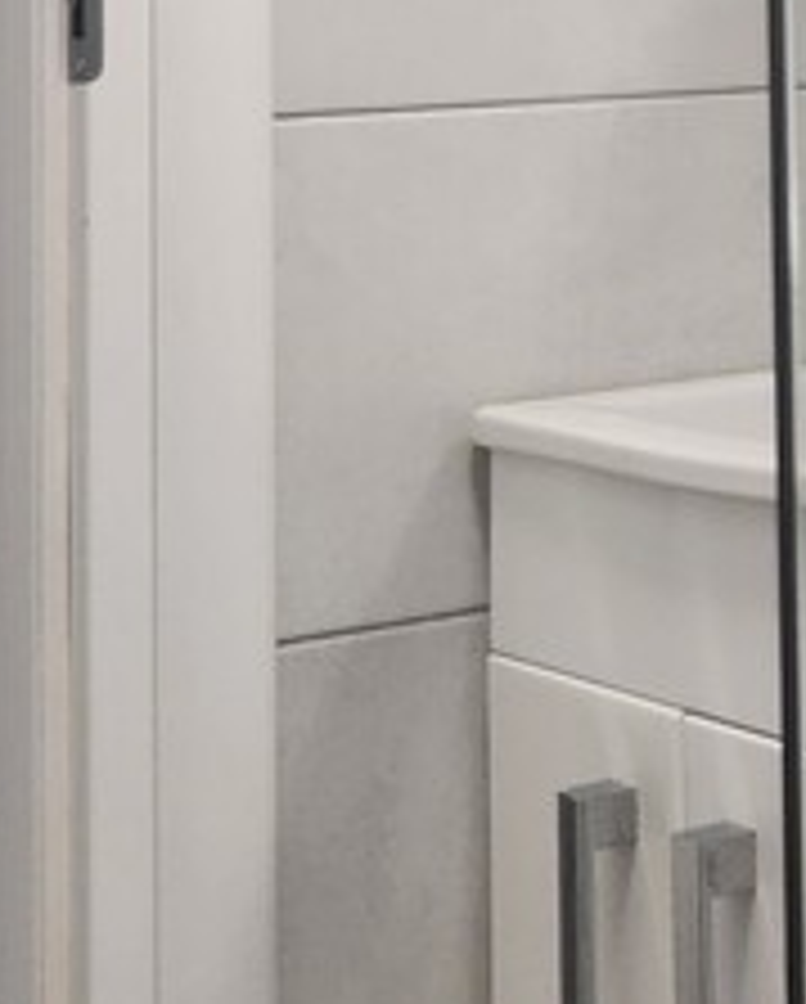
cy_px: -302
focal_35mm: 103
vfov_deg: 17.5
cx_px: 1225
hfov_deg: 14.0
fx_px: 3065
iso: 200
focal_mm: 5.4
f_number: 1.8
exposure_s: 1/180
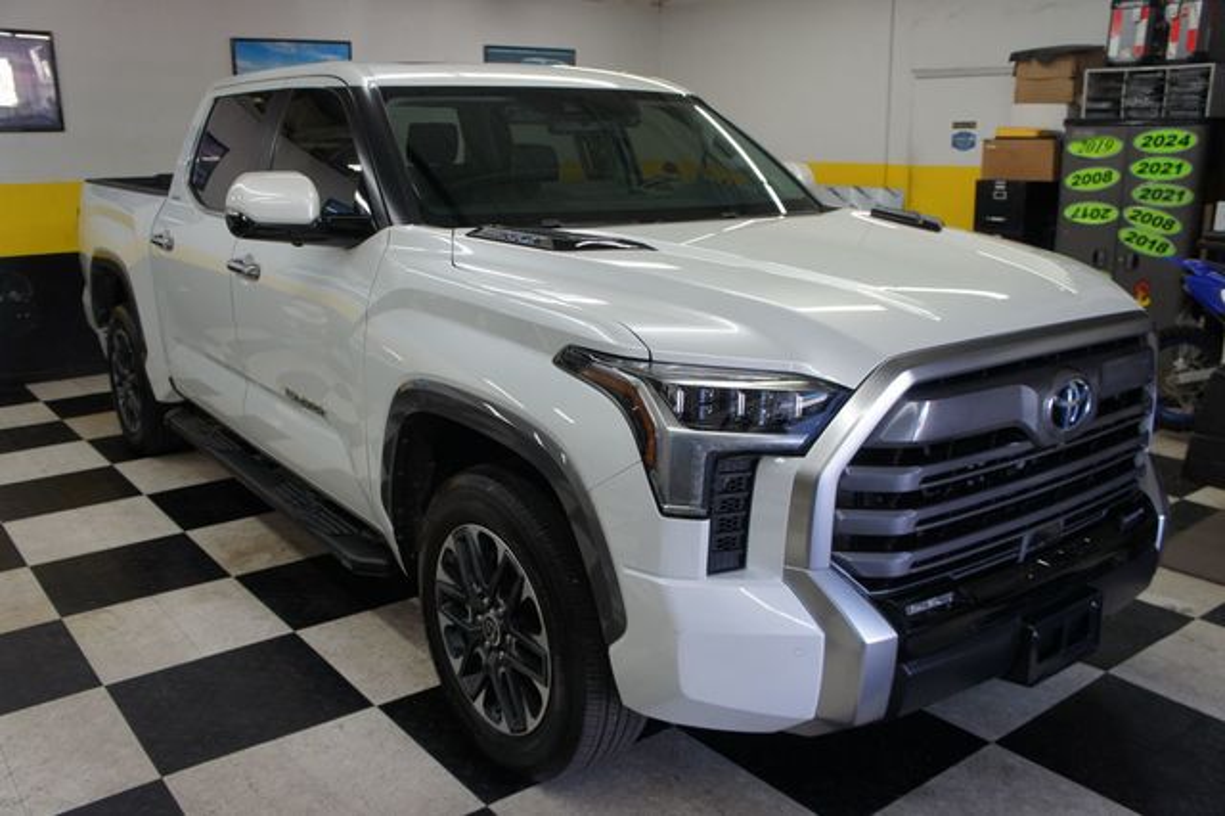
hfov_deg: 62.0
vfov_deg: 43.6
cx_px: 612
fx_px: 1020
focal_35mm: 30
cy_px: 408
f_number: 4.5
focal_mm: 20
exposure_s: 1/40
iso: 200
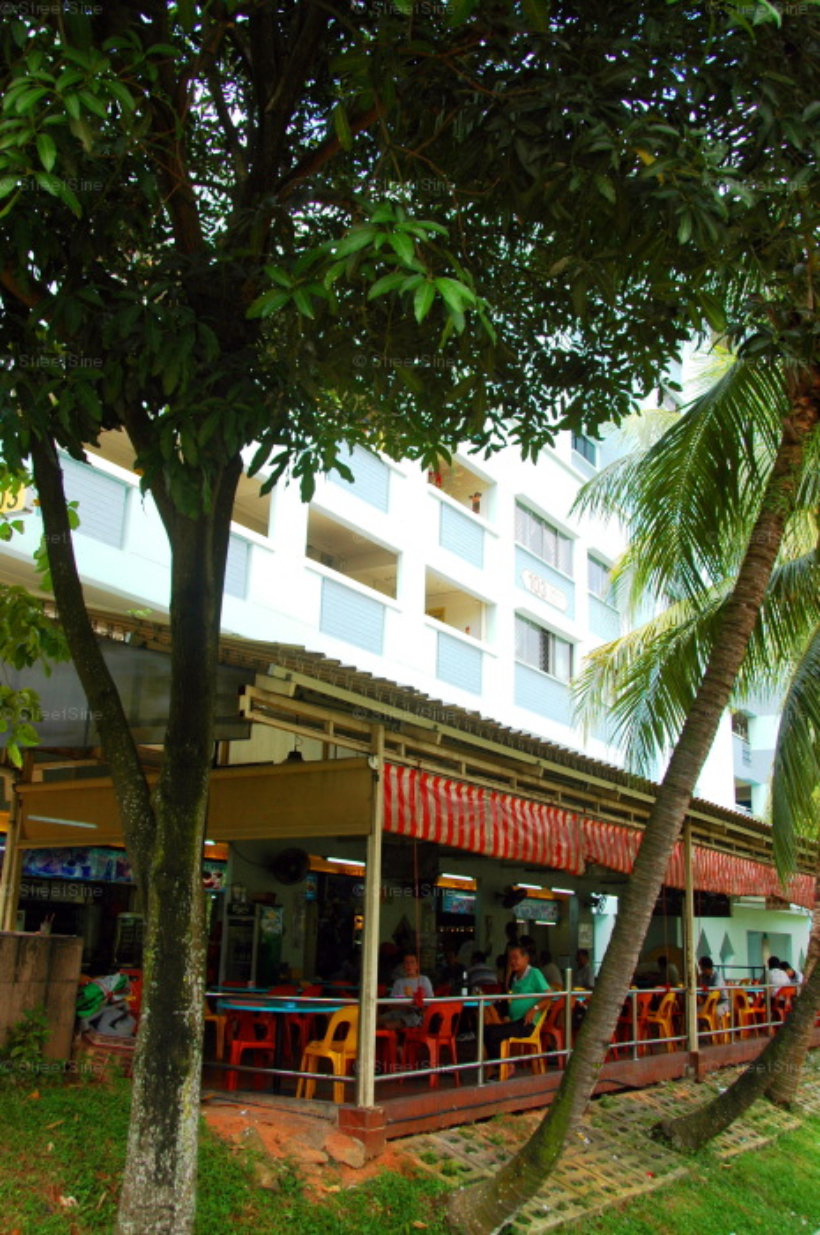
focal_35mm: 33
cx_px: 410
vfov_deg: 57.3
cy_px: 618
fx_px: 1130
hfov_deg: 39.9
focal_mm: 22
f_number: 5.6
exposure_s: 1/250
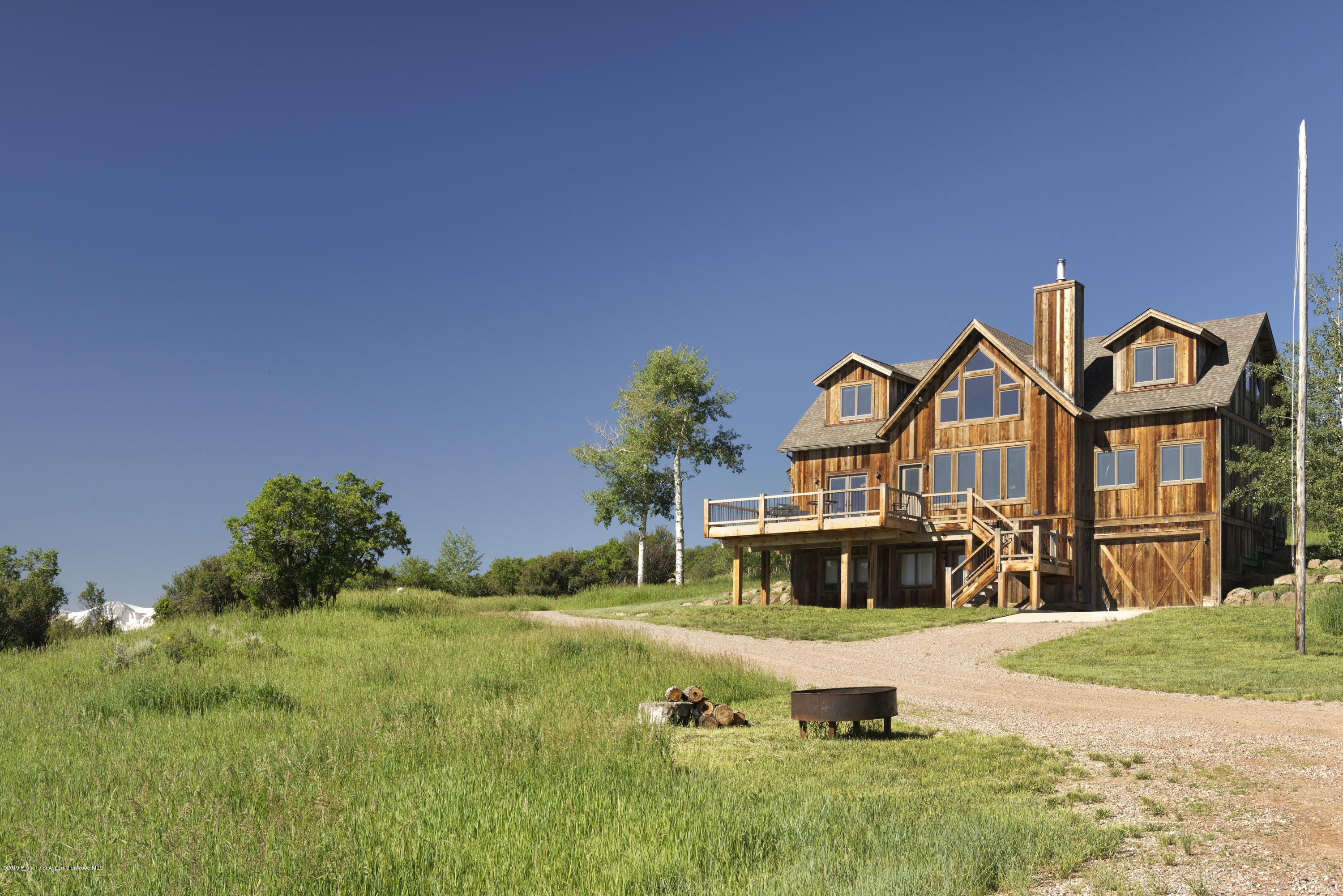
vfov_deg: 36.9
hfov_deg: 53.1
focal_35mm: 36
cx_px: 672
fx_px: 1343
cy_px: 448
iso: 100
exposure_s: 1/60
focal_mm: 36
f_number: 10
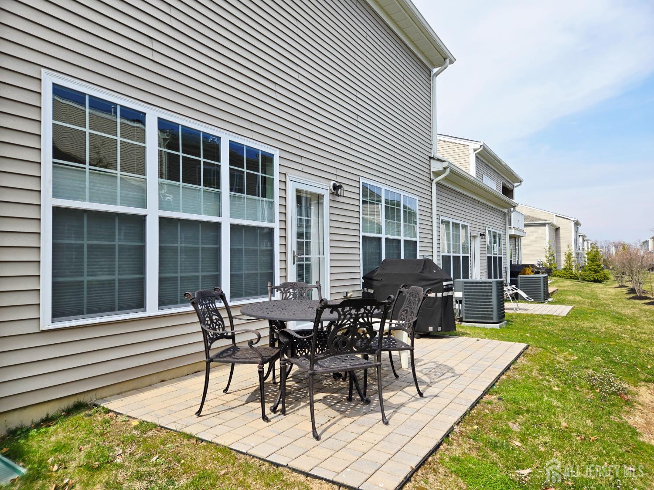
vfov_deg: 58.9
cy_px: 245
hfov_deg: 73.9
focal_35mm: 23
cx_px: 327
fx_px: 435
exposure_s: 1/1429
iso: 25
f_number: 1.8
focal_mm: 5.4
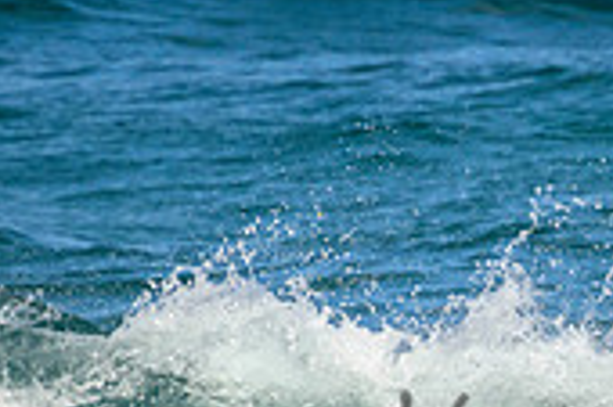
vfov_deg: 0.5
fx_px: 46406
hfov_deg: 0.8
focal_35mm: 2728
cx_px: 772
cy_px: 416
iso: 900
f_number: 11
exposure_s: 1/1600
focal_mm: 800
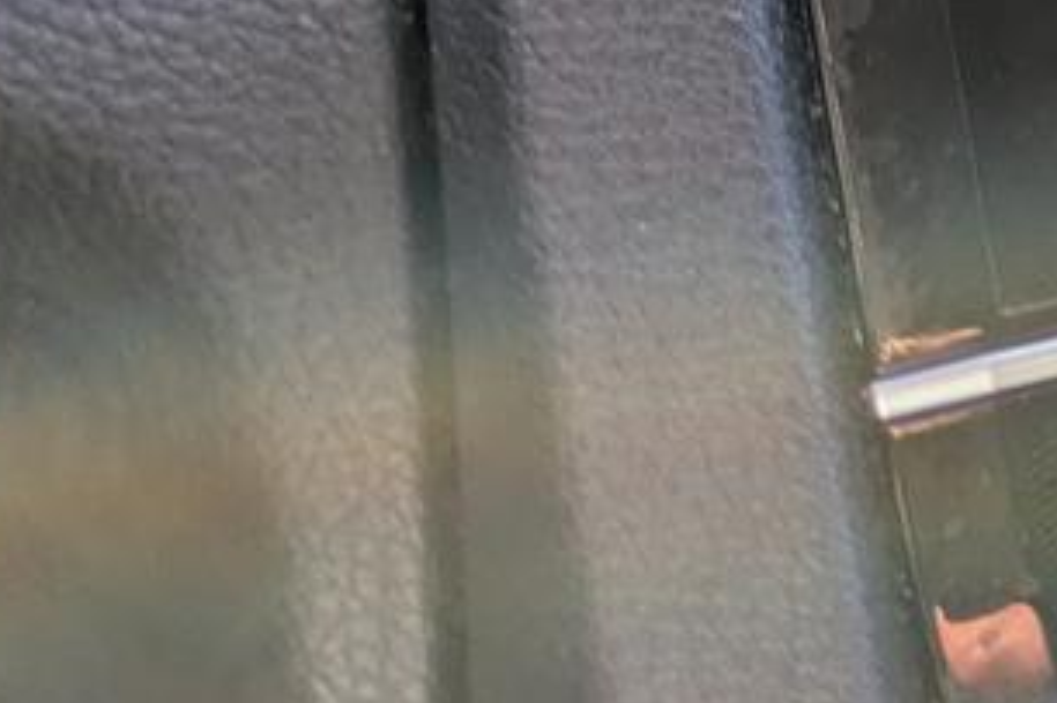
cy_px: -336
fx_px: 3198
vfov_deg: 12.0
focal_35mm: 109
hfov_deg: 15.0
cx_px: 2168
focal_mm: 5.43
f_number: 1.89
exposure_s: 1/269
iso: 45
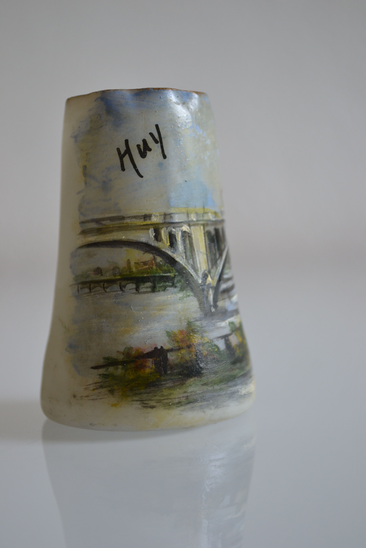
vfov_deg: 30.5
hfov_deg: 20.6
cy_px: 274
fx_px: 1006
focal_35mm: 66
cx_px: 183
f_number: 5.3
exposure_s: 1/50
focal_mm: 44
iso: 400
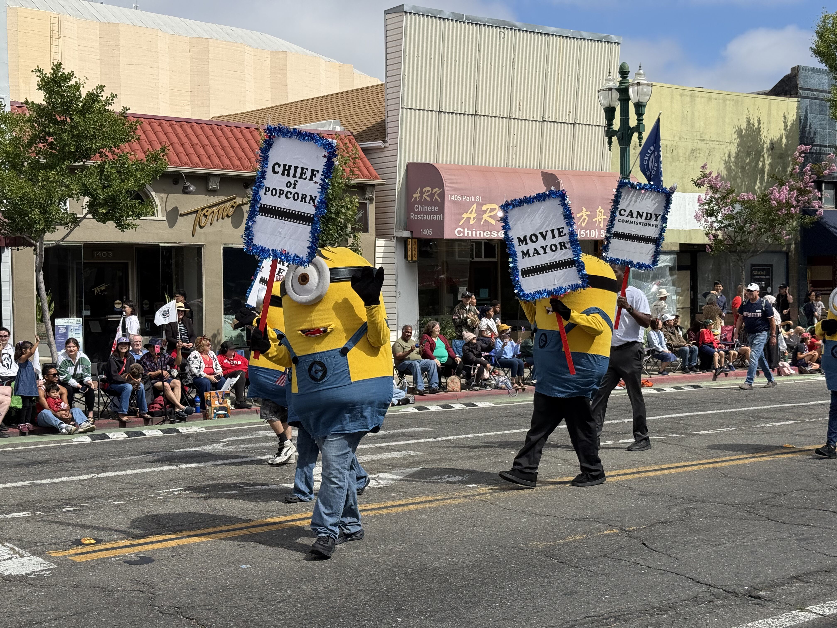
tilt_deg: +0.5
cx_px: 418
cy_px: 314
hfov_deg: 39.7
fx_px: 1161
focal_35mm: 48
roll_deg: -0.5
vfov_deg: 30.3
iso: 80
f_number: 1.78
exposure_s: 1/6536
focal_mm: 6.76
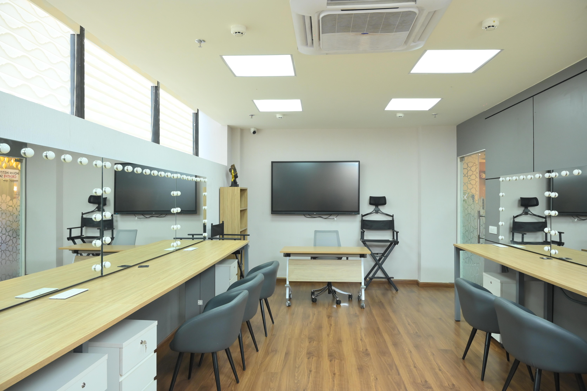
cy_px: 196
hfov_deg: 73.8
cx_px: 294
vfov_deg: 53.1
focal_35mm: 24
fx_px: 391
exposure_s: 1/125
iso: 1600
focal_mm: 24
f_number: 6.3
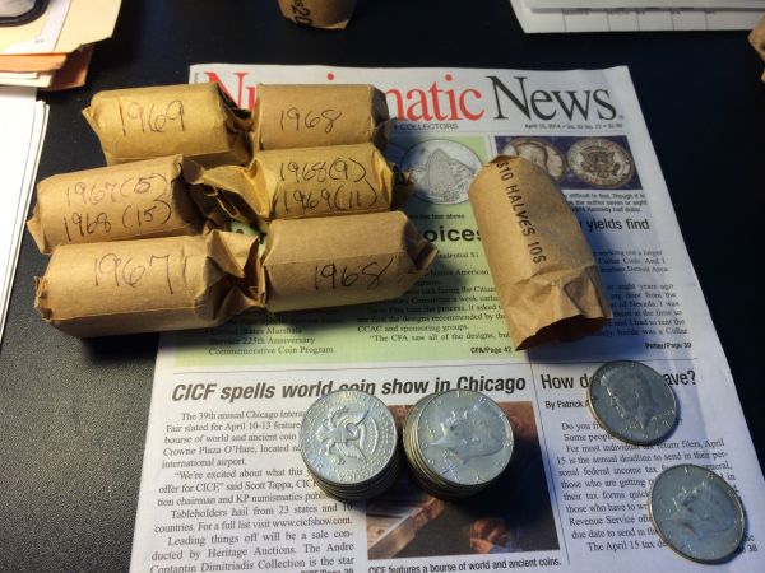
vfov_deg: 46.8
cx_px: 382
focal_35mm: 30
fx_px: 663
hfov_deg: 60.0
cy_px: 286
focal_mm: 4.12
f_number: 2.2
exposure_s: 1/60
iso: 40
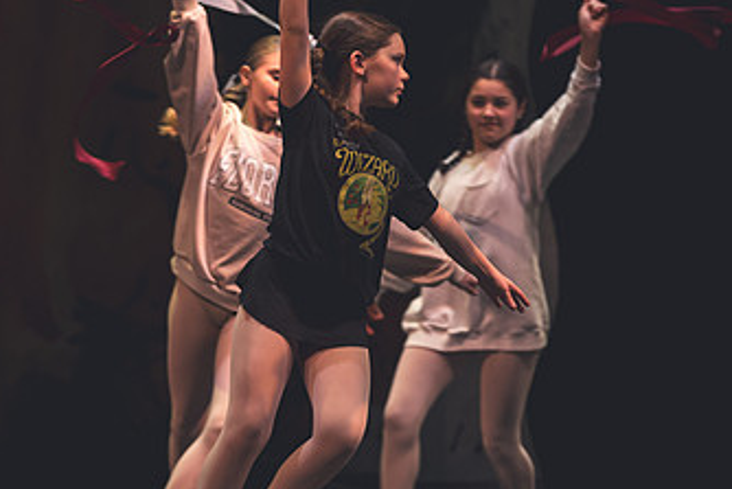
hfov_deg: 7.4
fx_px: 5655
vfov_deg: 4.9
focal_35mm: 278
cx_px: 241
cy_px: 264
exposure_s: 1/250
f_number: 2.8
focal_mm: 160
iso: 1000
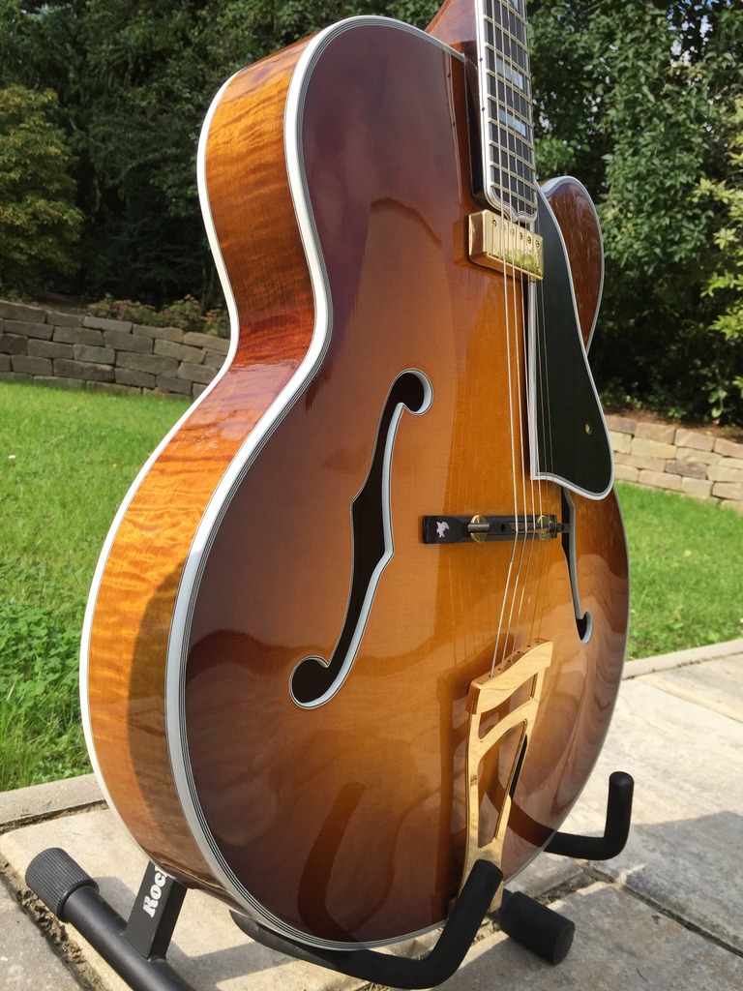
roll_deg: -10.3
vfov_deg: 61.7
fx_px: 830
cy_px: 496
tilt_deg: -8.2
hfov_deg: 48.2
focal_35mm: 29
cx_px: 372
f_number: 2.2
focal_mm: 4.15
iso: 32
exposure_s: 1/964
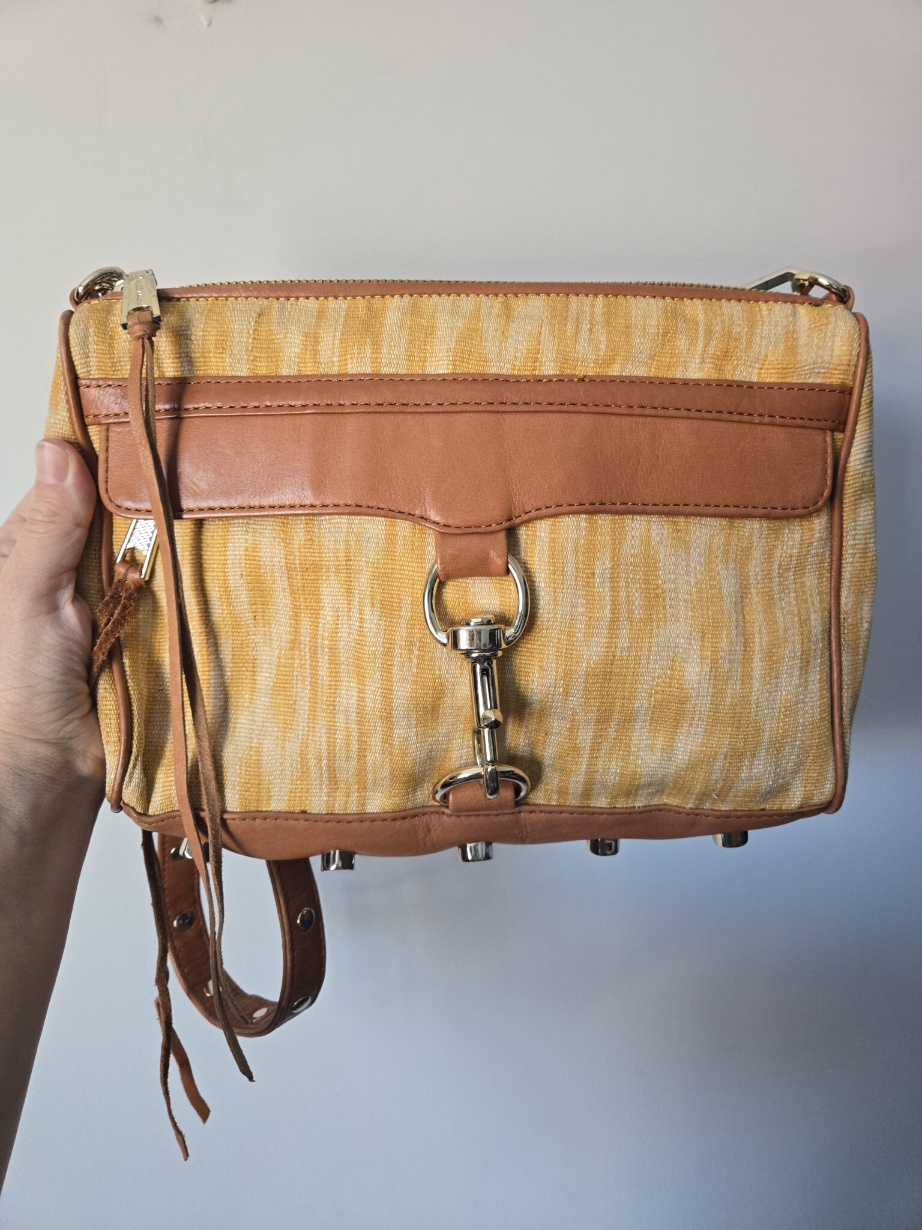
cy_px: 615
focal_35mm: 23
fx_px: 817
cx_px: 461
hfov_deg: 58.9
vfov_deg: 73.9
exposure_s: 1/120
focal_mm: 5.4
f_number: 1.8
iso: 320
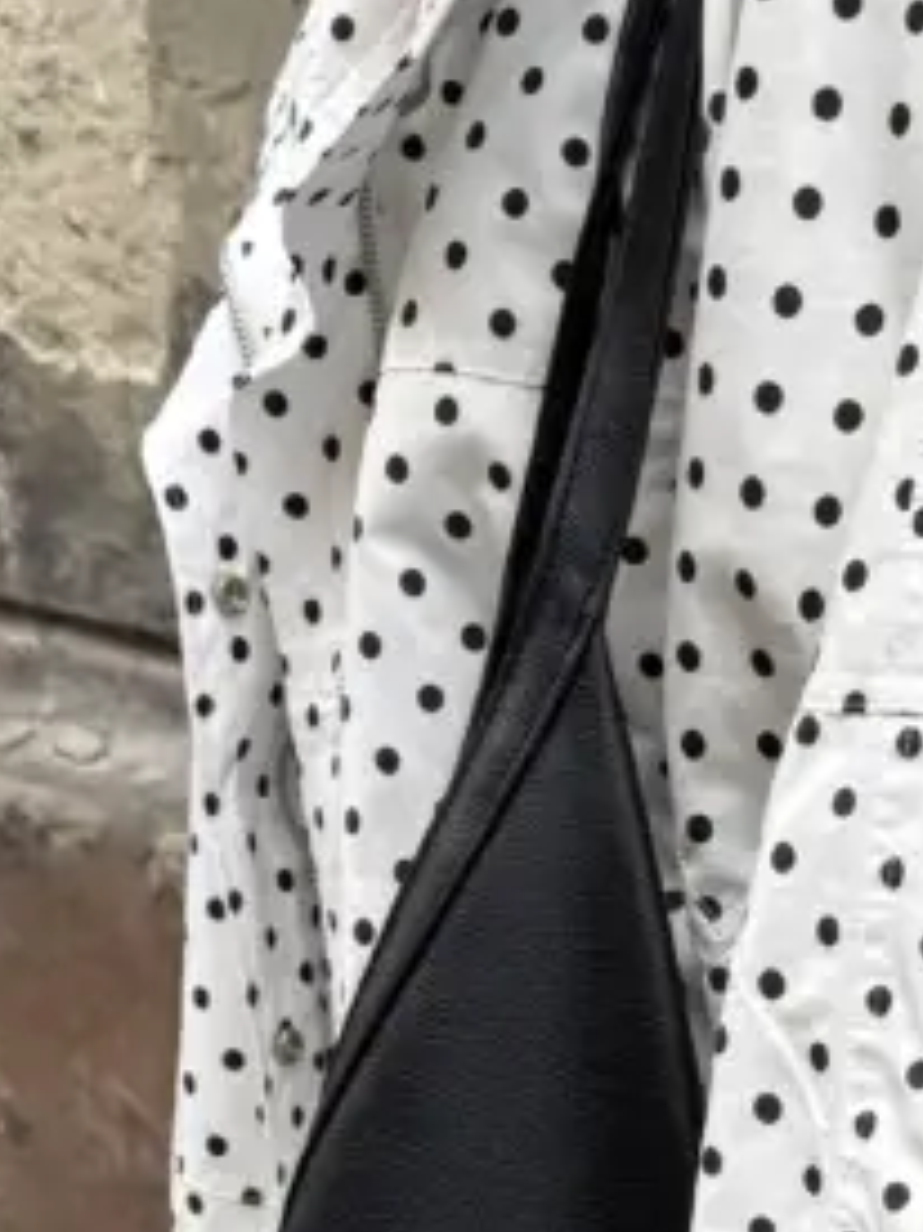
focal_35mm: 93
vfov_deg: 19.3
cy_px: 1664
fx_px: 3309
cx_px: 883
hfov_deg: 15.6
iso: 80
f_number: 1.78
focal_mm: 6.76
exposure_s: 1/1493
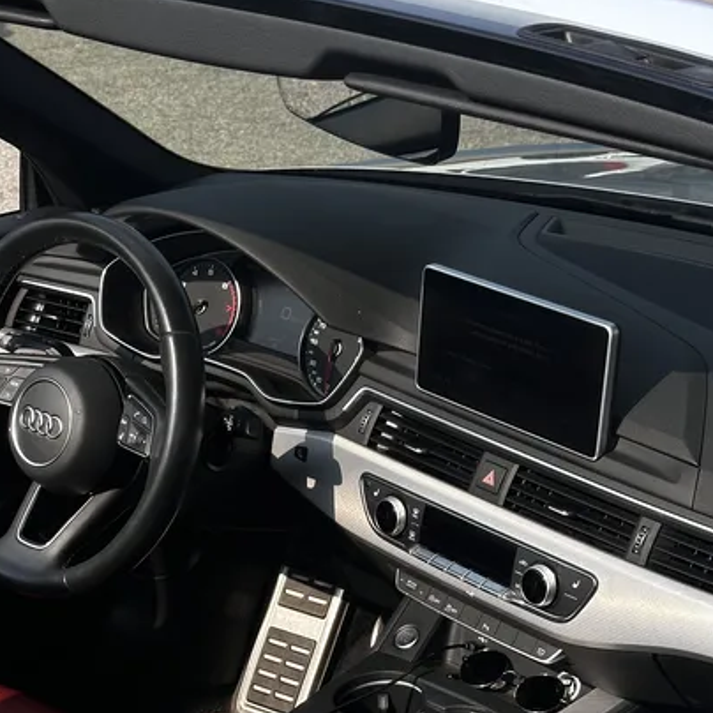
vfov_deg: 20.3
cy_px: 618
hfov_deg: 20.6
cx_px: 229
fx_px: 1957
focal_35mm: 84
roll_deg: +3.3
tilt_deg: -24.6
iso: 64
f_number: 1.78
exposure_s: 1/2890
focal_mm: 6.86
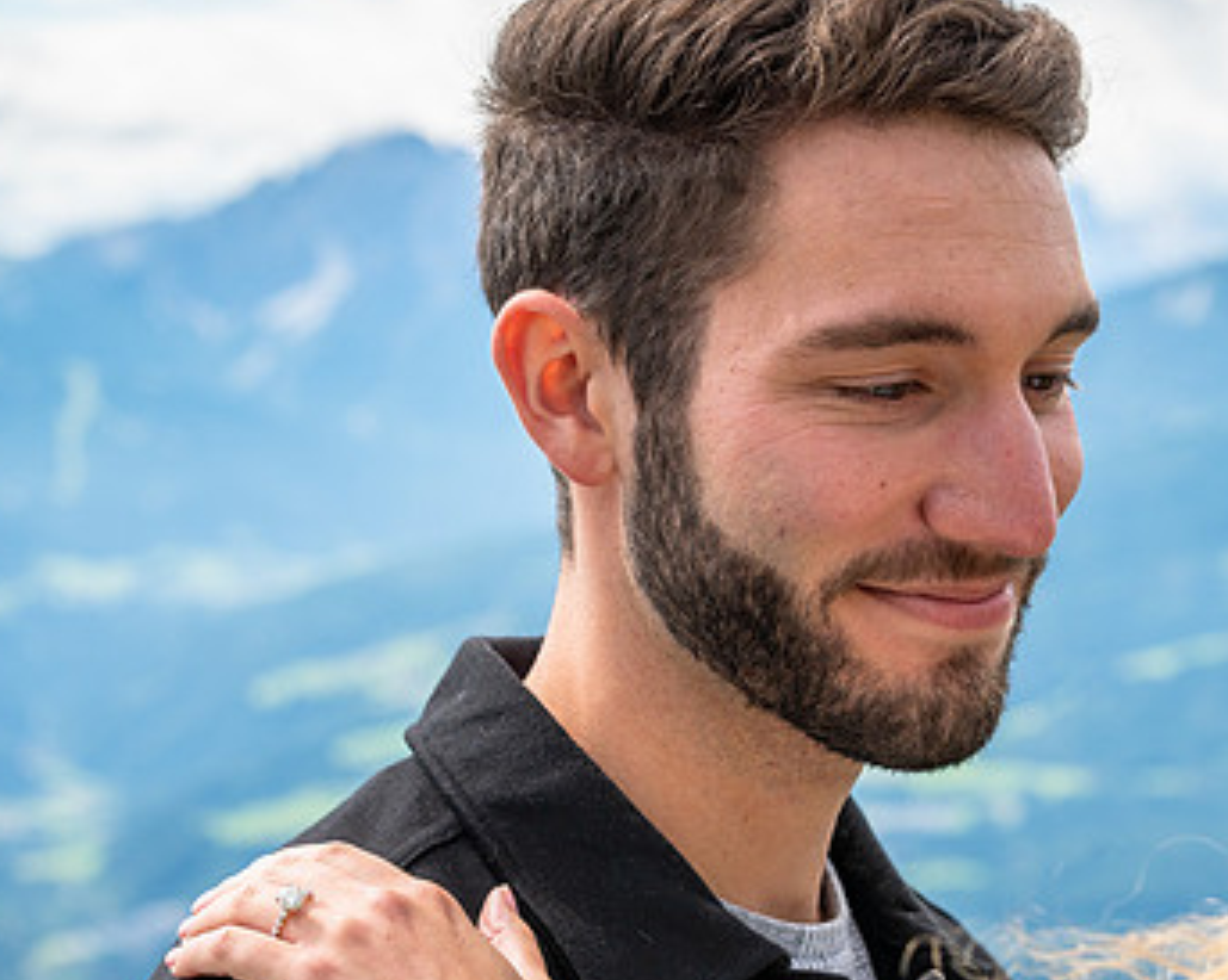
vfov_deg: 13.9
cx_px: 698
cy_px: 637
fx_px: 4032
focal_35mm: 111
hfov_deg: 17.3
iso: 320
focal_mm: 70
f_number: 8
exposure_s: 1/640
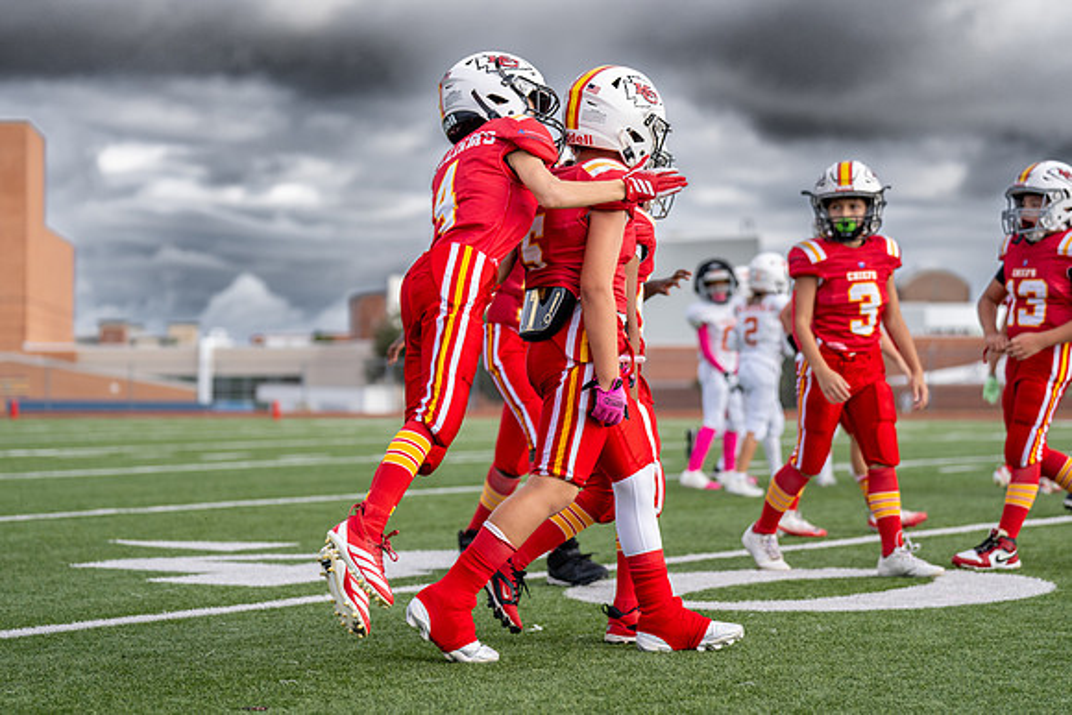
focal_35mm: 88
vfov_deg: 15.5
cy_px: 331
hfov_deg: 23.1
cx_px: 489
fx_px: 2624
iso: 320
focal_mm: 79
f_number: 2.8
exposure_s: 1/2500
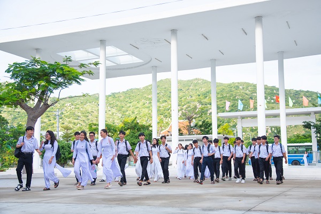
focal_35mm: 44
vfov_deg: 30.5
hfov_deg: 44.5
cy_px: 107
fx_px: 392
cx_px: 160
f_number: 5
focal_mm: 44
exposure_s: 1/1600
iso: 320
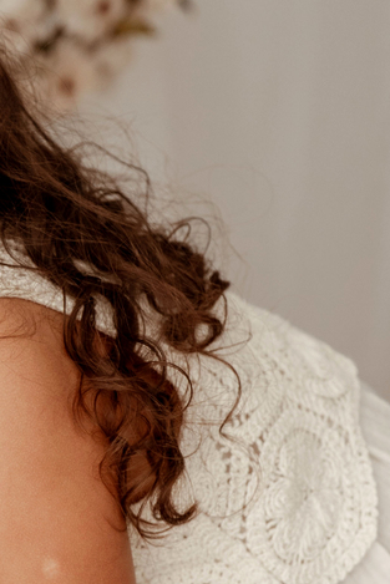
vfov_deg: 10.7
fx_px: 3117
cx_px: -314
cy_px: 522
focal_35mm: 192
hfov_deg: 7.0
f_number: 4
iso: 800
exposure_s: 1/160
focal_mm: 50
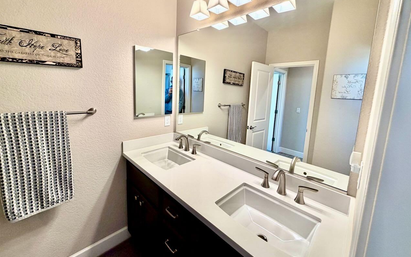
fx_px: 168
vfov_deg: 74.4
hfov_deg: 101.5
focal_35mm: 15
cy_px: 111
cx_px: 207
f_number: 2.2
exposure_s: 1/120
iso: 125
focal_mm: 2.22
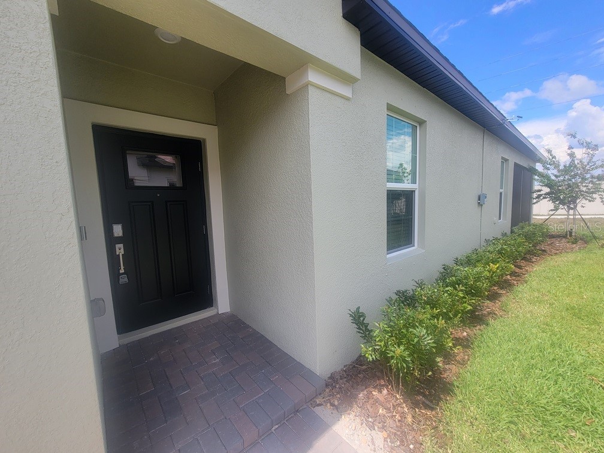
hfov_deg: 106.2
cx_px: 302
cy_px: 226
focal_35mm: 13
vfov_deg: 89.9
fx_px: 227
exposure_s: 1/599
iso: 50
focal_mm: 2.2
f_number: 2.2
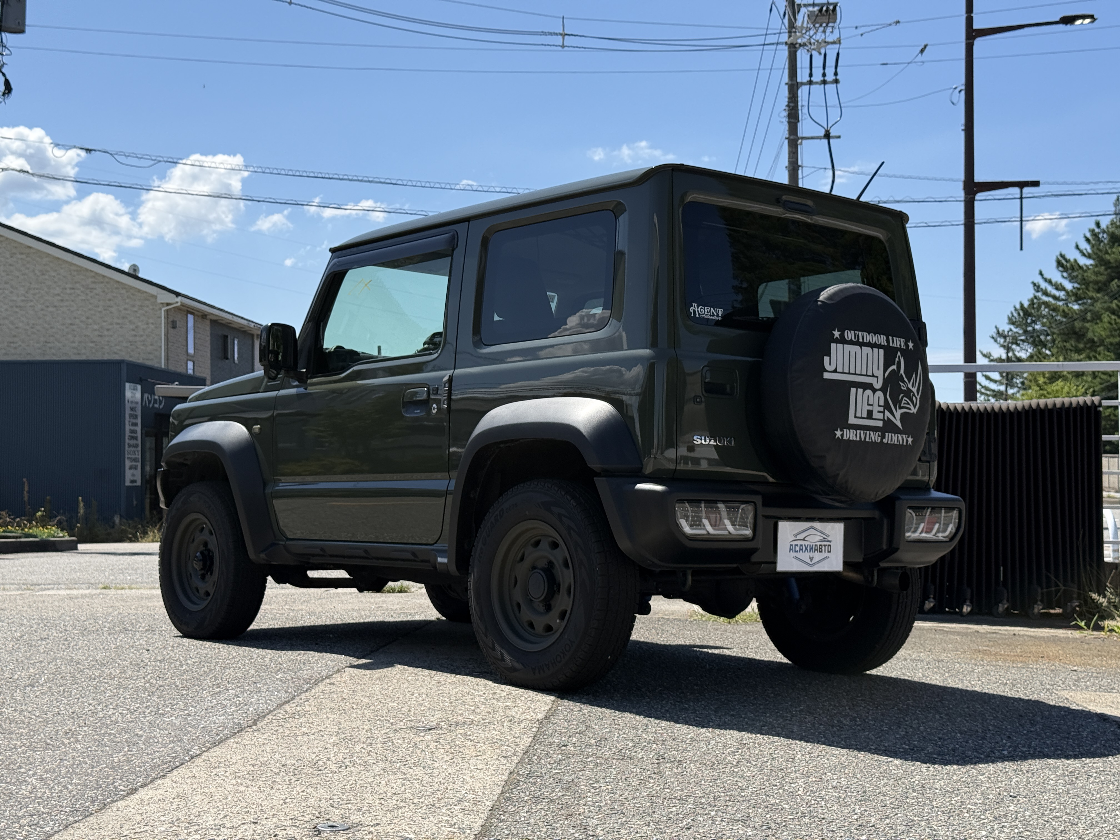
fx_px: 1553
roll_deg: -0.1
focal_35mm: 48
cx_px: 560
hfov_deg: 39.7
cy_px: 420
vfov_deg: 30.3
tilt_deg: +2.2
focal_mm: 6.76
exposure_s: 1/5208
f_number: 1.78
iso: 80
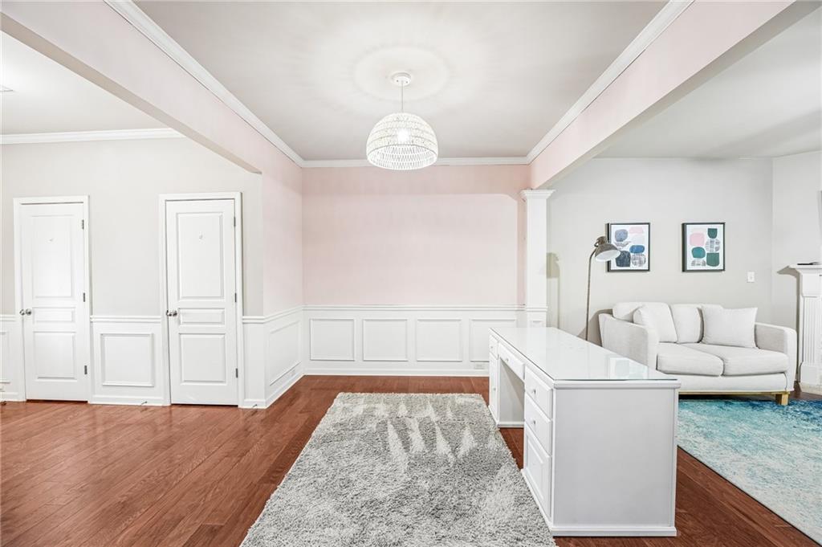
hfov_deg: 104.3
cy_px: 274
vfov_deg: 81.1
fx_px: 319
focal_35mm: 14
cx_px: 411
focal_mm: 14
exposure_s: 1/5
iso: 320
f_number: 8
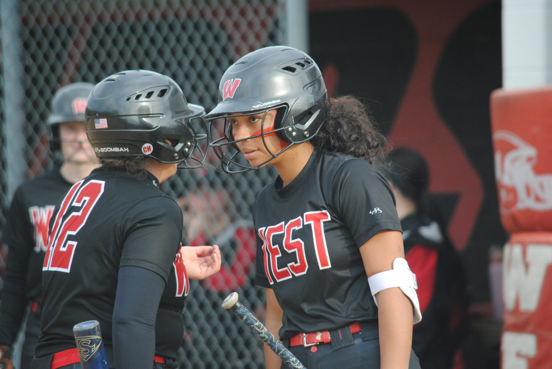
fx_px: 5527
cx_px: 276
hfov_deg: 5.7
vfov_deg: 3.8
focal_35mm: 360
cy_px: 184
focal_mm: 240
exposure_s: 1/500
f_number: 5.3
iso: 560
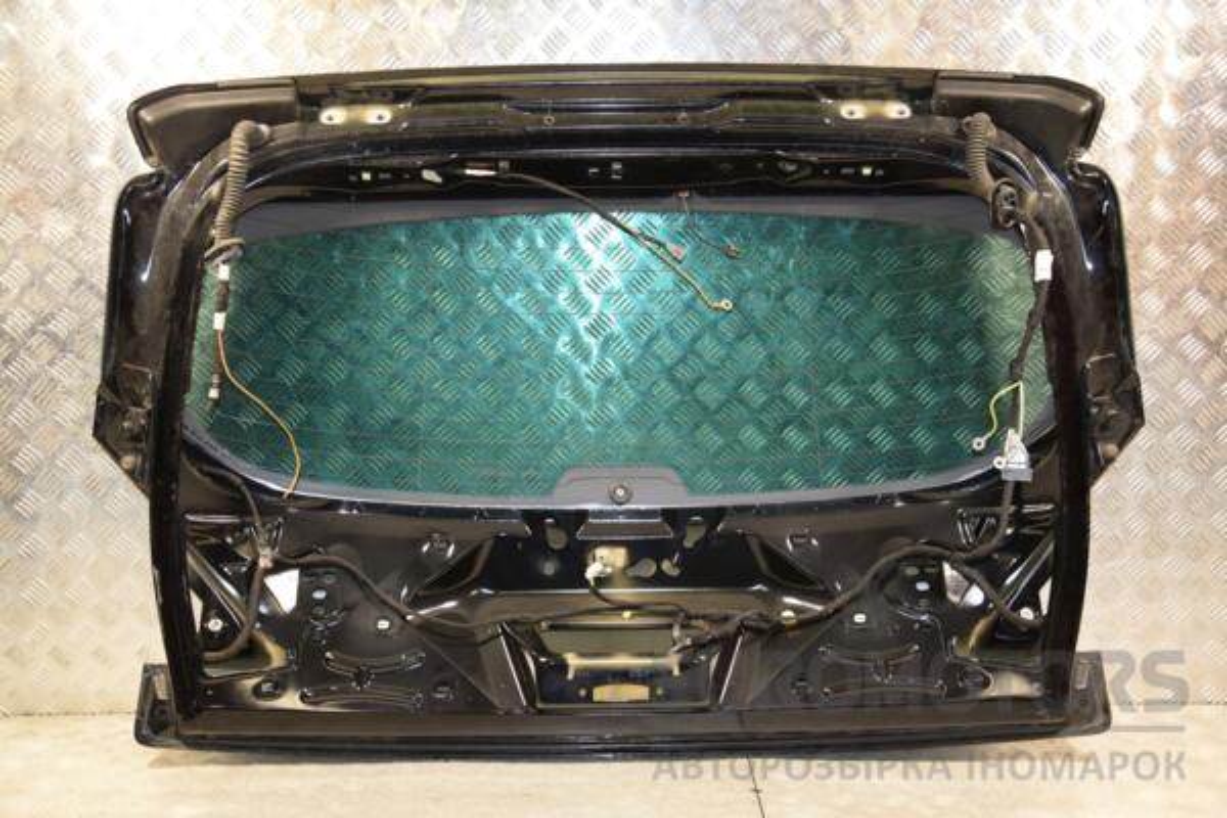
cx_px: 614
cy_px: 409
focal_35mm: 38
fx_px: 1278
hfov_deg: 51.3
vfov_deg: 35.5
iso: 800
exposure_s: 1/125
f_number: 5
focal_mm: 25
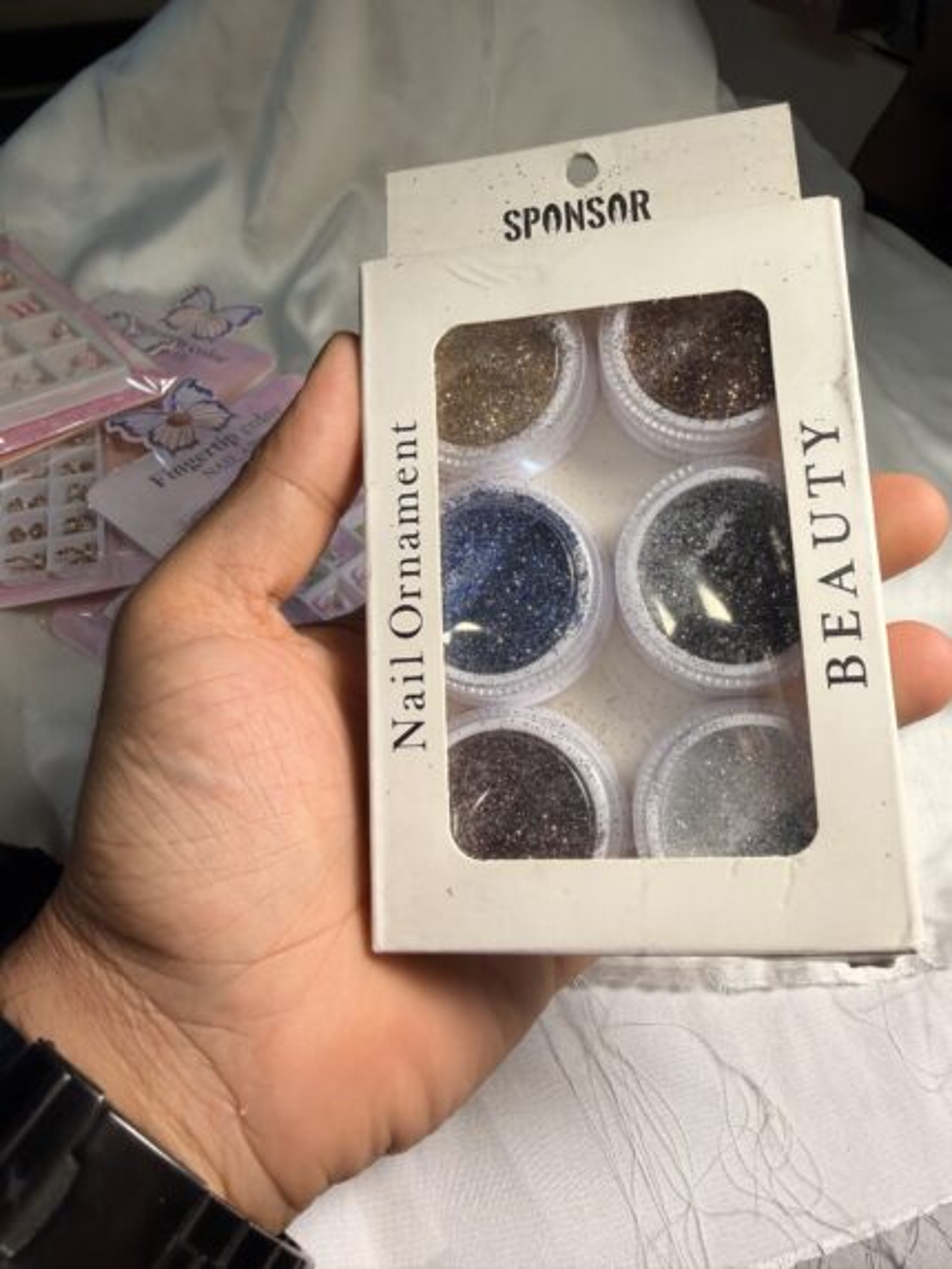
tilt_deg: -44.8
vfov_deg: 71.6
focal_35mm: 24
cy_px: 634
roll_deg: -1.9
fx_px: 880
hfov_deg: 56.8
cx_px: 476
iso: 50
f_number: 2.2
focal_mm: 2.22
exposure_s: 1/378
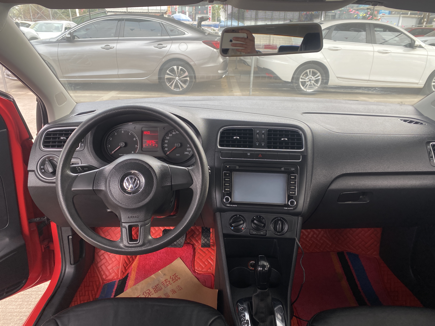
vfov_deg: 53.1
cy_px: 163
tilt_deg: -23.0
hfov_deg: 67.3
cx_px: 218
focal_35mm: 26
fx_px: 327
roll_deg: -2.0
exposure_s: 1/122
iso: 50
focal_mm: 4.25
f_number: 1.8
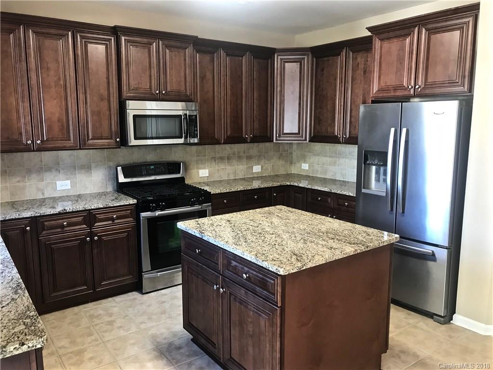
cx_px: 246
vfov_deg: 49.7
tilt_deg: -8.1
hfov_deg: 63.4
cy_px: 185
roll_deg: -0.2
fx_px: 399
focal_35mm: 28
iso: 40
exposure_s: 1/15
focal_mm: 3.99
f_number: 1.8
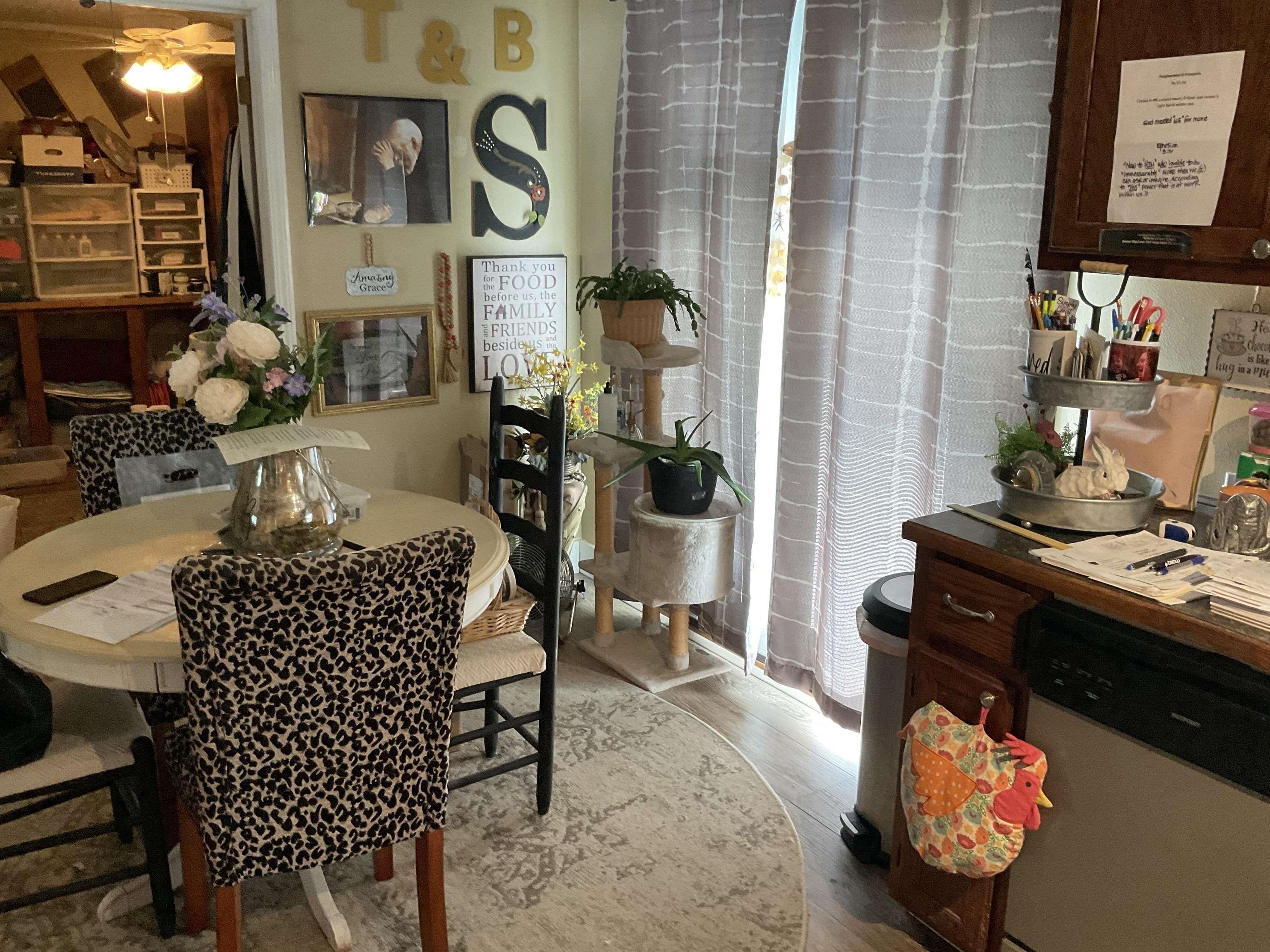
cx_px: 623
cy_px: 473
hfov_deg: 60.0
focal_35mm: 30
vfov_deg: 46.8
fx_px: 1101
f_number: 1.8
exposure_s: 1/60
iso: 200
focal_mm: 3
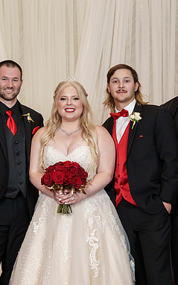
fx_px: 636
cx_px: 63
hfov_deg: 15.9
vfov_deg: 25.2
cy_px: 143
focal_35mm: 82
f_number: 4
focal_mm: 53
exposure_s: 1/160
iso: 2000
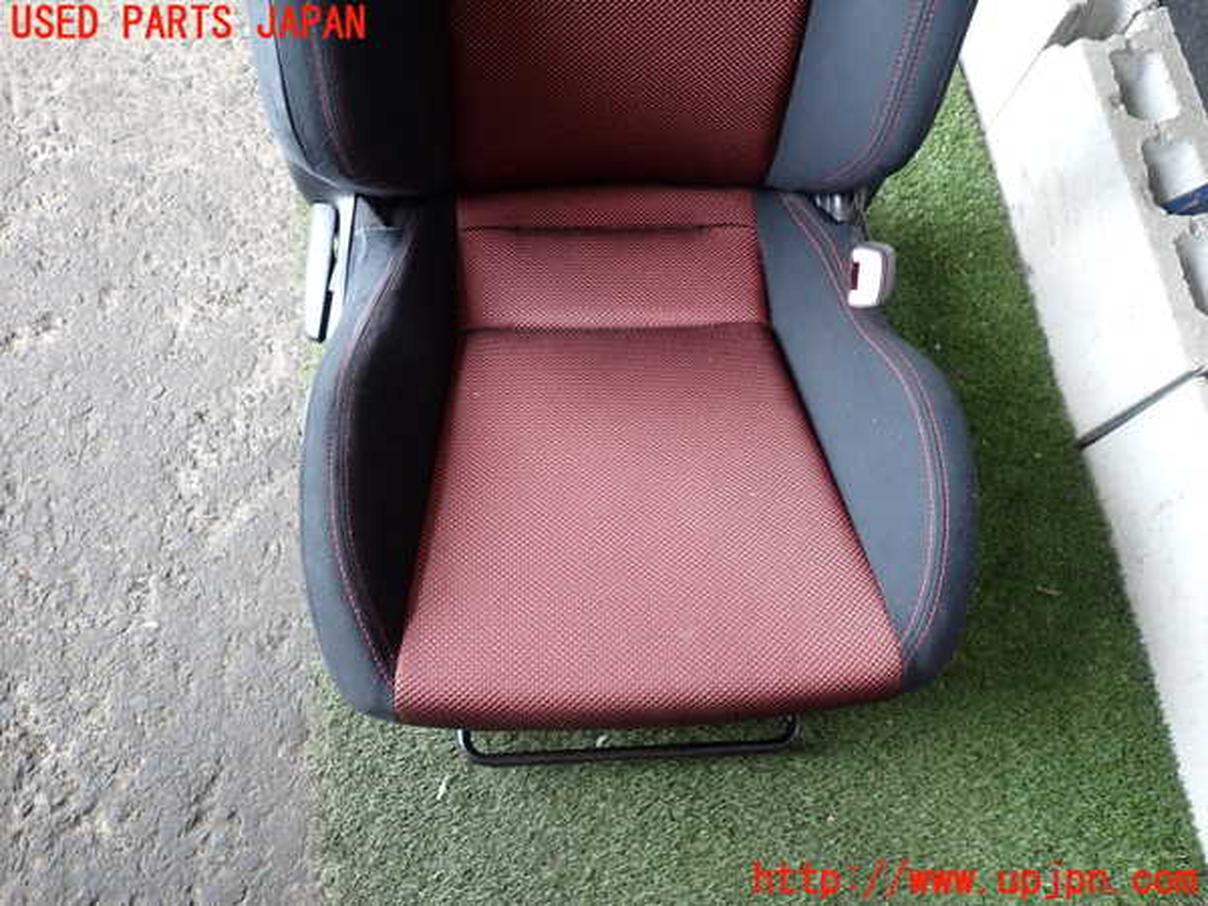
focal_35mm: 25
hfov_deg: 69.4
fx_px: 872
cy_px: 453
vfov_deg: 54.9
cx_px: 604
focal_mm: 4.5
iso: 200
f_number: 2
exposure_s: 1/60
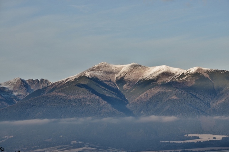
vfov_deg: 8.7
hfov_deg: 13.1
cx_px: 114
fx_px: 1000
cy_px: 76
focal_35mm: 158
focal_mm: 105
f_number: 11
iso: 110
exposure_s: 1/125
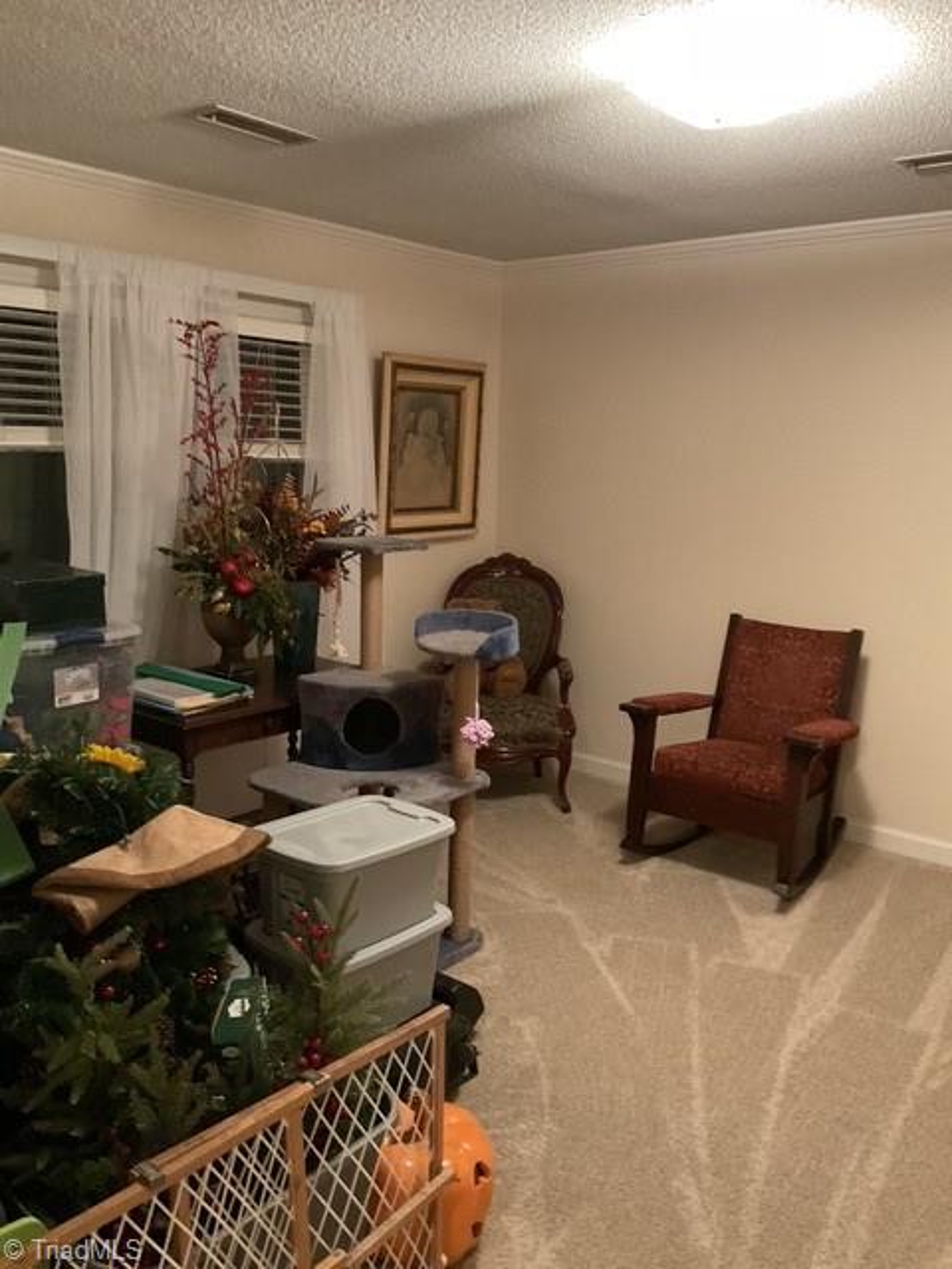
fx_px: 1063
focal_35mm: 29
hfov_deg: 48.2
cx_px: 476
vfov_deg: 61.7
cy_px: 634
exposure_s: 1/30
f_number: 1.8
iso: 500
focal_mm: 3
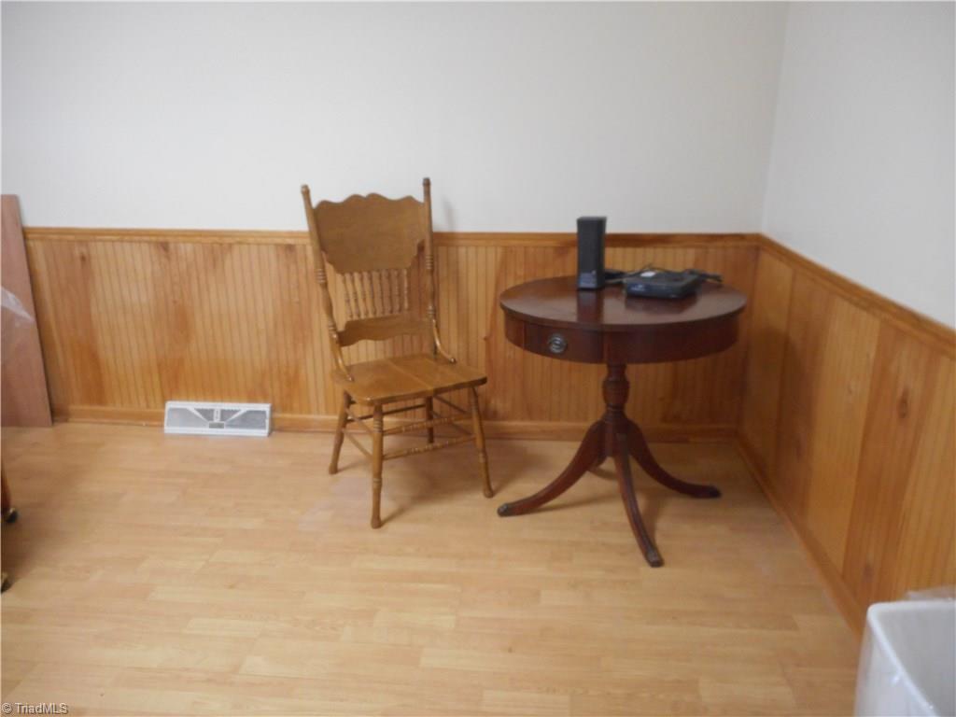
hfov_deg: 69.4
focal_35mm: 25
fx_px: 690
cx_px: 478
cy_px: 358
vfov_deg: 54.9
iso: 400
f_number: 3.7
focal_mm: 4.5
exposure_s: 1/13
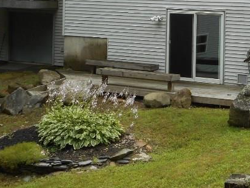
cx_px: 162
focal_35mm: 97
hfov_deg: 20.2
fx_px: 701
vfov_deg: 14.8
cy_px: -23
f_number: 4.5
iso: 80
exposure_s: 1/160
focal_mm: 6.9
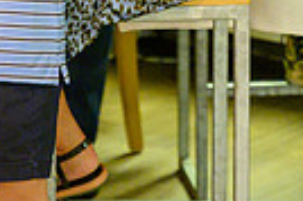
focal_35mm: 304
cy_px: -233
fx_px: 2556
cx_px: 210
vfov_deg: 4.4
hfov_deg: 6.8
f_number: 2.8
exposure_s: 1/80
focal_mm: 70
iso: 4000
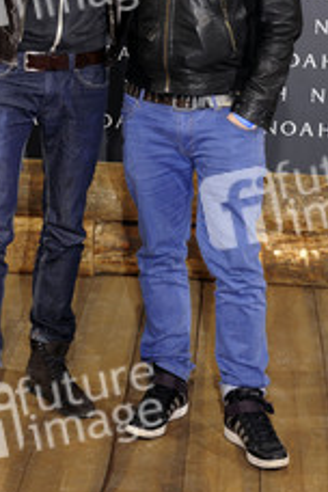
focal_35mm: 109
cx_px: 115
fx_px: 1490
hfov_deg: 12.6
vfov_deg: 18.6
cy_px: 91
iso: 800
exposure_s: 1/125
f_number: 6.3
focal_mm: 62
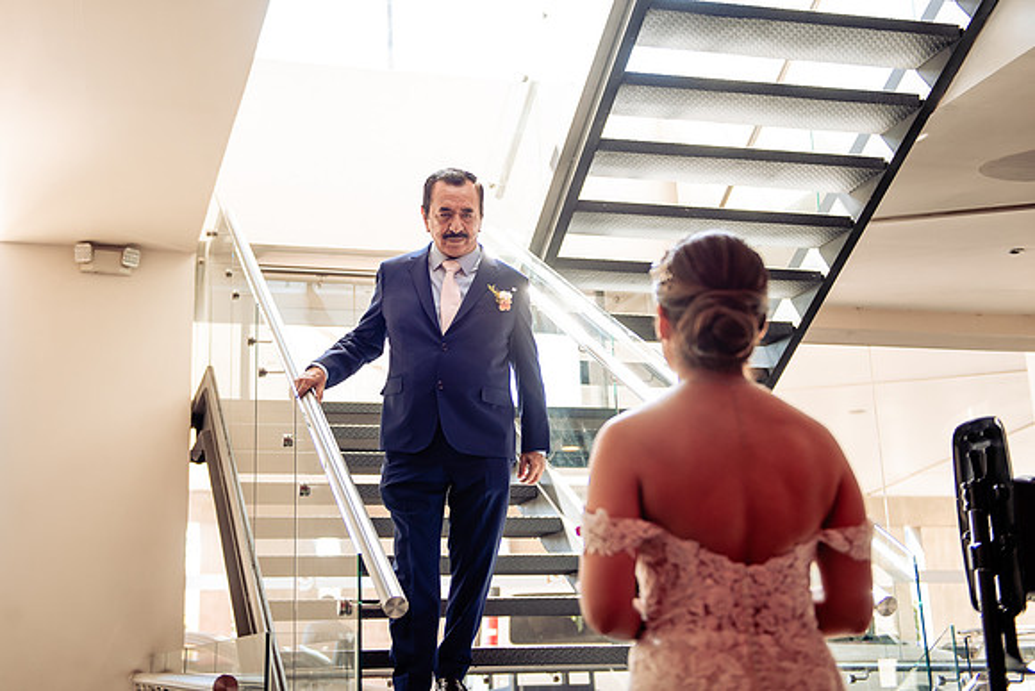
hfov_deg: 40.5
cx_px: 444
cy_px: 290
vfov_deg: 27.7
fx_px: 1399
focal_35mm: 49
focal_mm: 40
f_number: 2.8
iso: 200
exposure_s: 1/100
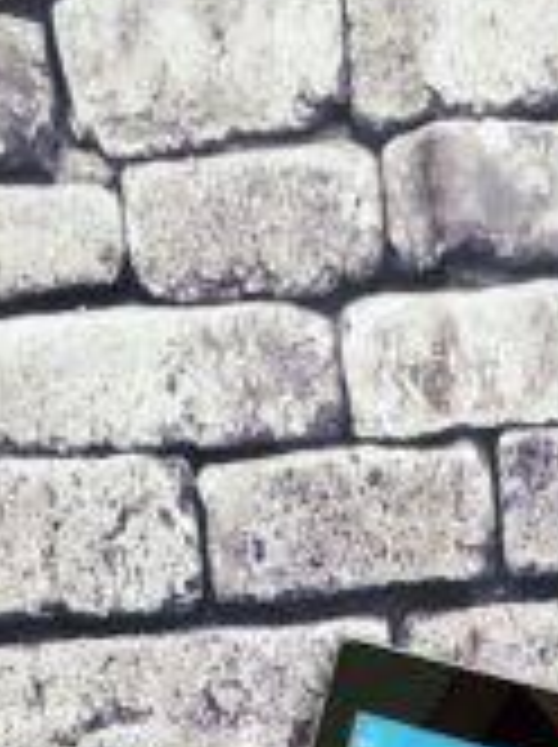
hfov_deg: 16.1
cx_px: 513
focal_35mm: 90
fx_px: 1939
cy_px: 1226
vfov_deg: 18.4
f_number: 2.4
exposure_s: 1/60
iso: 250
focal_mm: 4.3
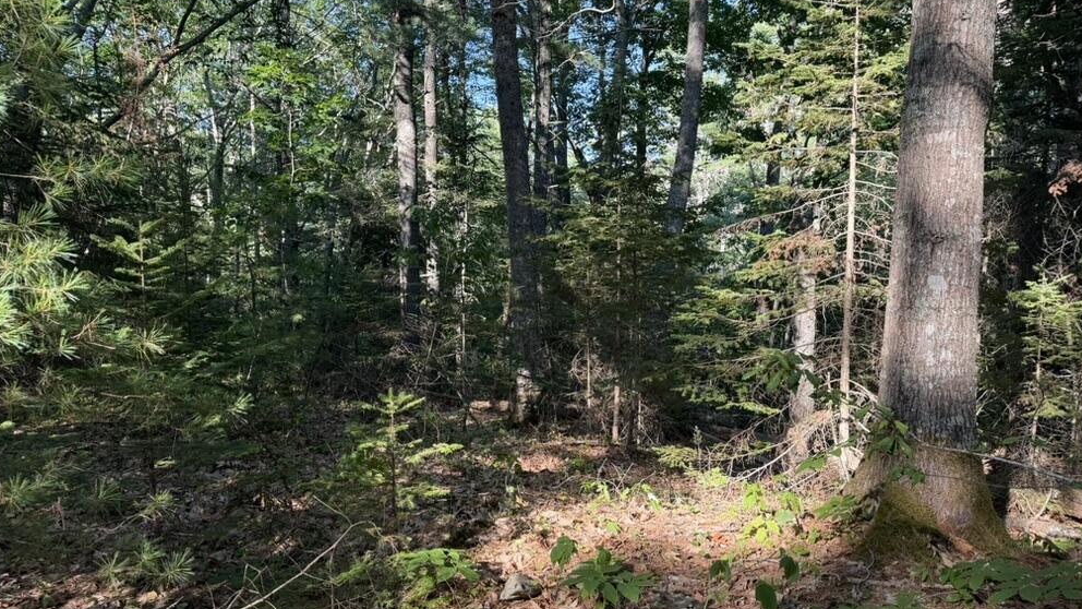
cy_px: 335
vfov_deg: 42.8
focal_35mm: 27
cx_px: 551
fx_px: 775
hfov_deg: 69.9
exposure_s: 1/270
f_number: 1.78
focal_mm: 6.76
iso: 80
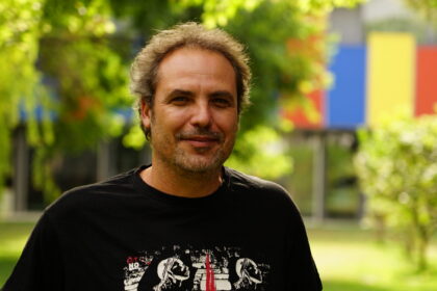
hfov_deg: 19.5
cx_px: 218
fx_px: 1274
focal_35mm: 105
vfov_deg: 13.0
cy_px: 146
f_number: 4
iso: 100
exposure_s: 1/125
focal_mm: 105
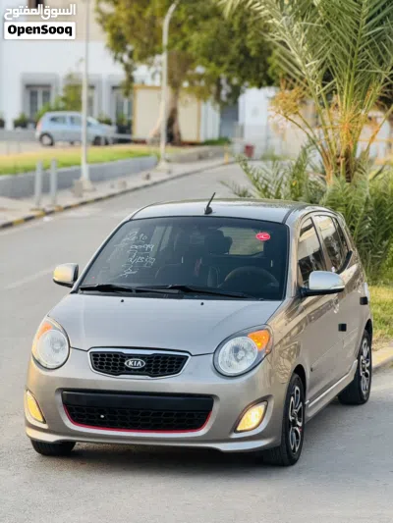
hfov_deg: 12.4
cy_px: 262
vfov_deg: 16.4
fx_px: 1816
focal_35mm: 120
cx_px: 196
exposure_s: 1/99
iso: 100
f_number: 2.8
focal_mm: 15.66
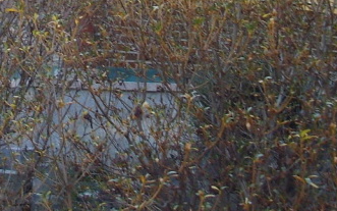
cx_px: 49
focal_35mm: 128
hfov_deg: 16.1
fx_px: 1176
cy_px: -50
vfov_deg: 10.1
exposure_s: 1/90
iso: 83
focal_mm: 6.6
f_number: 3.5
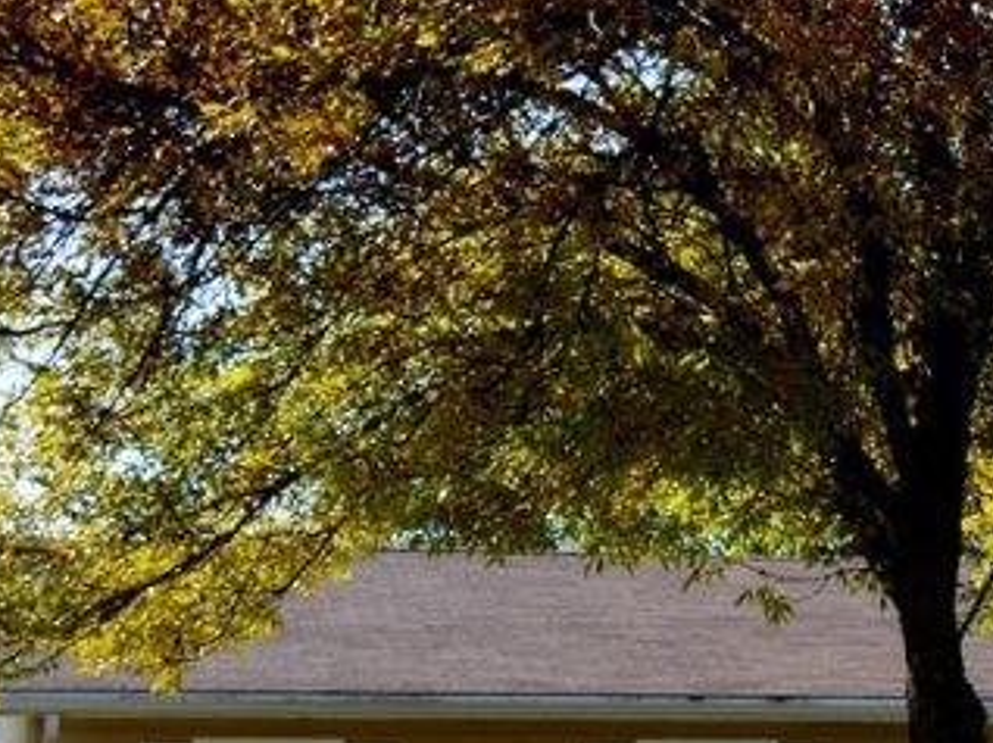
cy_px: 342
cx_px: 1361
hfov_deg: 14.4
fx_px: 3726
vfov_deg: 11.4
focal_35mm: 130
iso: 100
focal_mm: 28
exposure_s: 1/200
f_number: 7.1
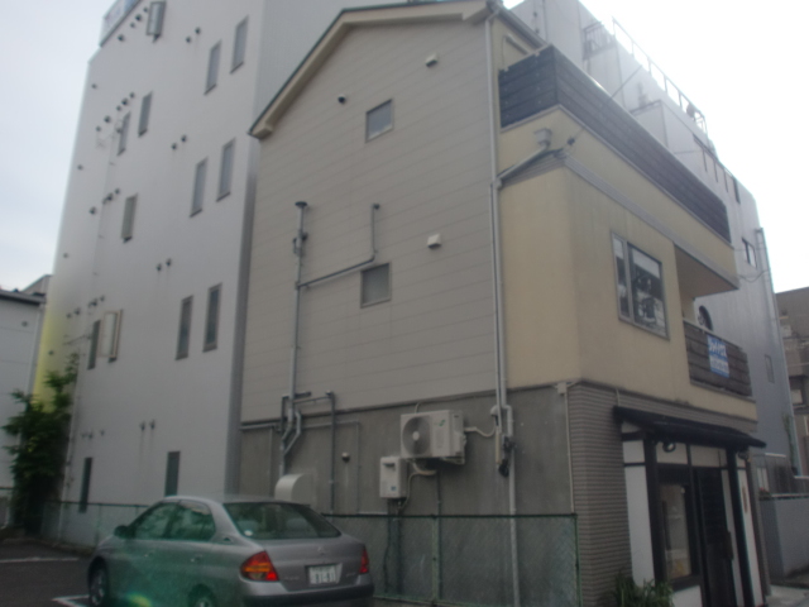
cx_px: 404
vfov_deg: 49.7
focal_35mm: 28
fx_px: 654
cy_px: 304
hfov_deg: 63.4
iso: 64
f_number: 7.8
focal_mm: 4.65
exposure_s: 1/160
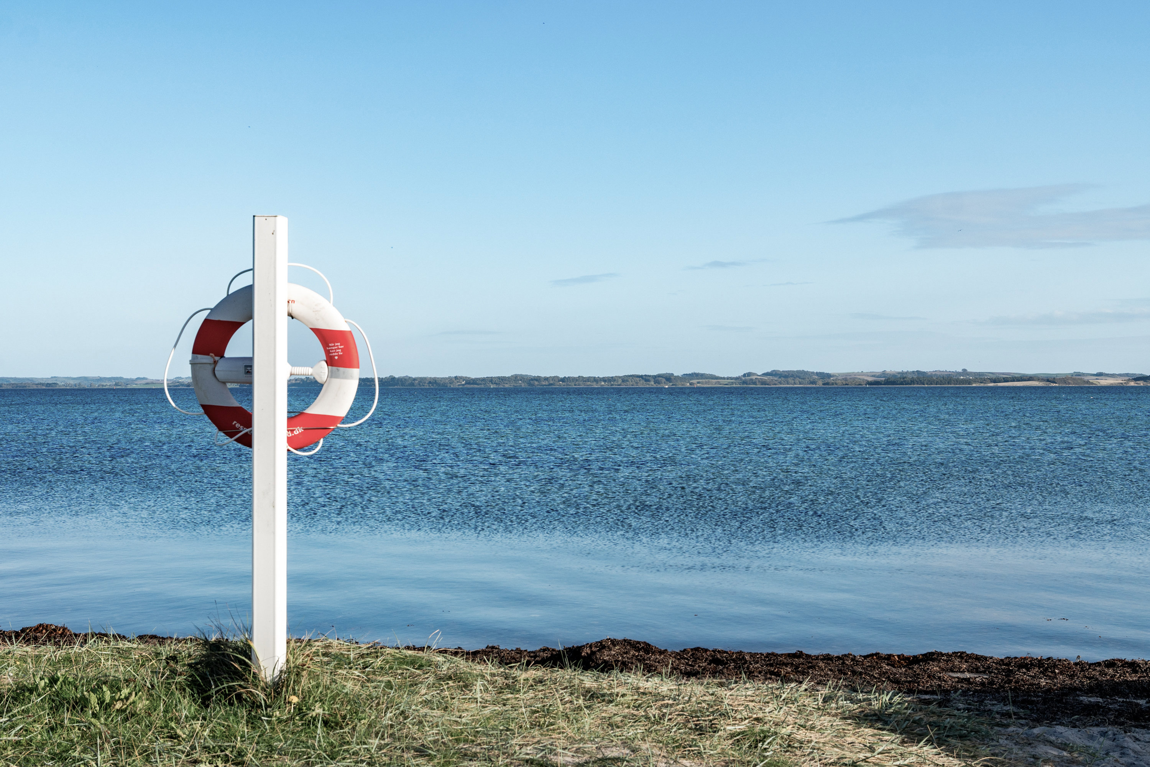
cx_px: 575
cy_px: 384
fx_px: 1485
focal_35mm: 46
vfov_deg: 28.9
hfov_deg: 42.3
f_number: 7.1
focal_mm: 31
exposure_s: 1/640
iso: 200
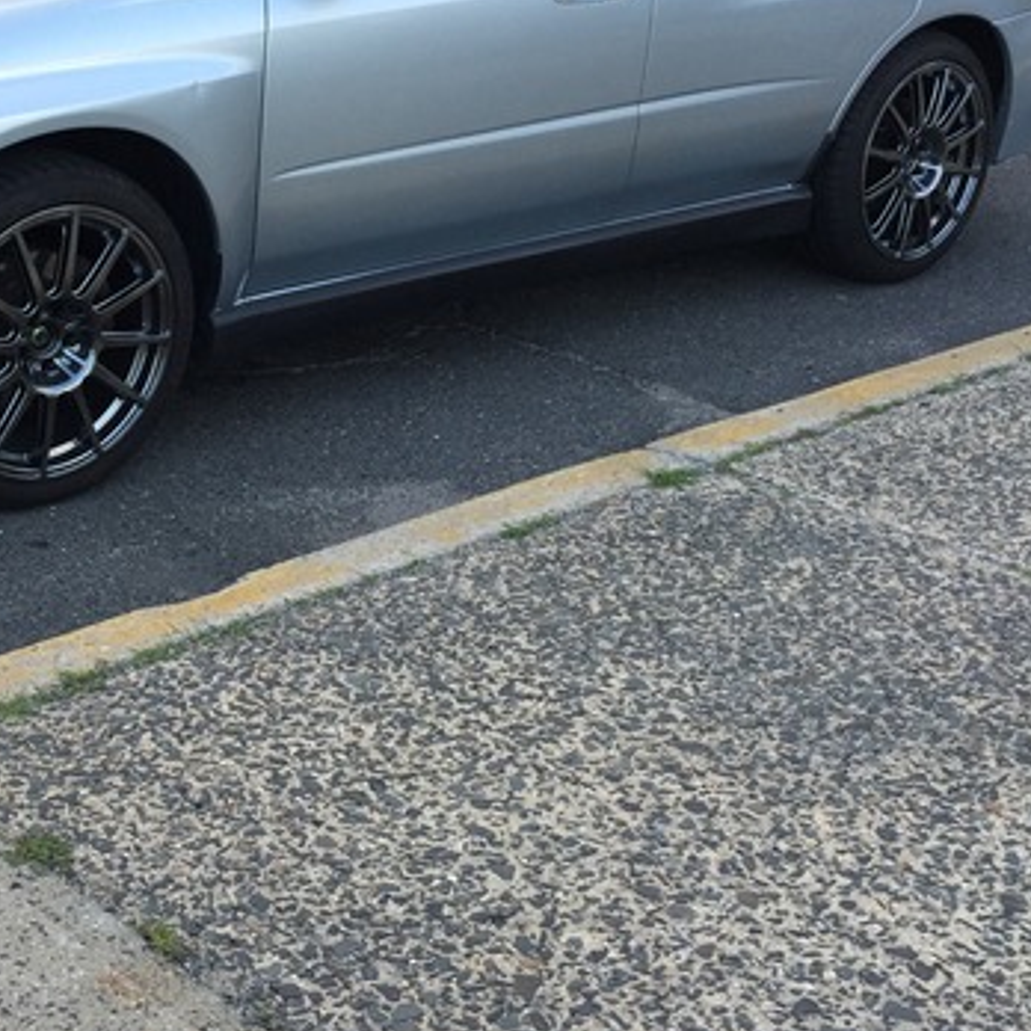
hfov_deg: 28.4
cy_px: 258
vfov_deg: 28.6
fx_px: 1988
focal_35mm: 59
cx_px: 190
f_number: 2.2
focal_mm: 4.15
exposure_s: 1/176
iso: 32
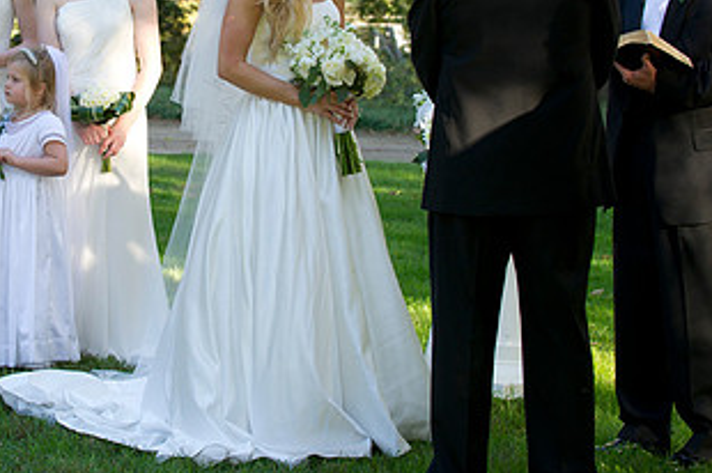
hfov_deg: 14.0
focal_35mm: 146
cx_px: 149
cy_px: 92
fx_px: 2884
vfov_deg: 9.4
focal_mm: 78
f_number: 4.5
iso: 500
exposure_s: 1/125
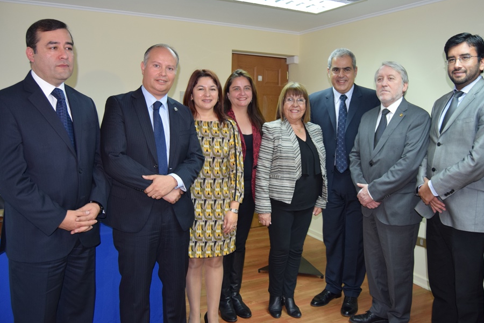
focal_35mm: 30
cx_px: 256
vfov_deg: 43.6
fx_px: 403
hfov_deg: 61.9
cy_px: 157
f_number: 4.5
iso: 800
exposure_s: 1/80
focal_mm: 18
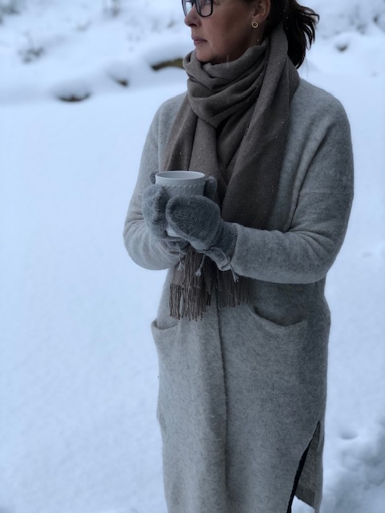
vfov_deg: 33.8
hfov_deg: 25.7
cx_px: 192
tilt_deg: -16.7
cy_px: 256
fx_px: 845
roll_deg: -0.9
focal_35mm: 57
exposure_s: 1/40
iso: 25
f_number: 2.8
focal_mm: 6.6
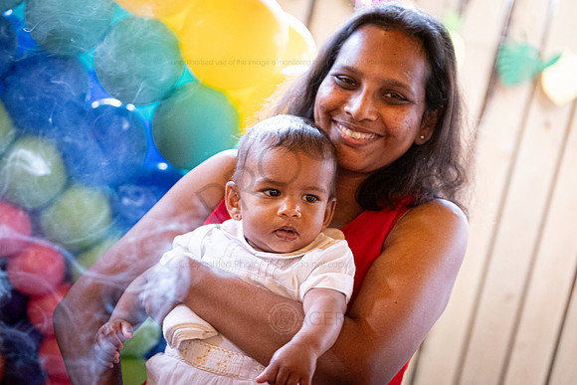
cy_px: 192
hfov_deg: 18.3
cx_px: 288
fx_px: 1795
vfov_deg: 12.2
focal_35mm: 112
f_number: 2.8
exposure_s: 1/60
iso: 3200
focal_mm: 74.4
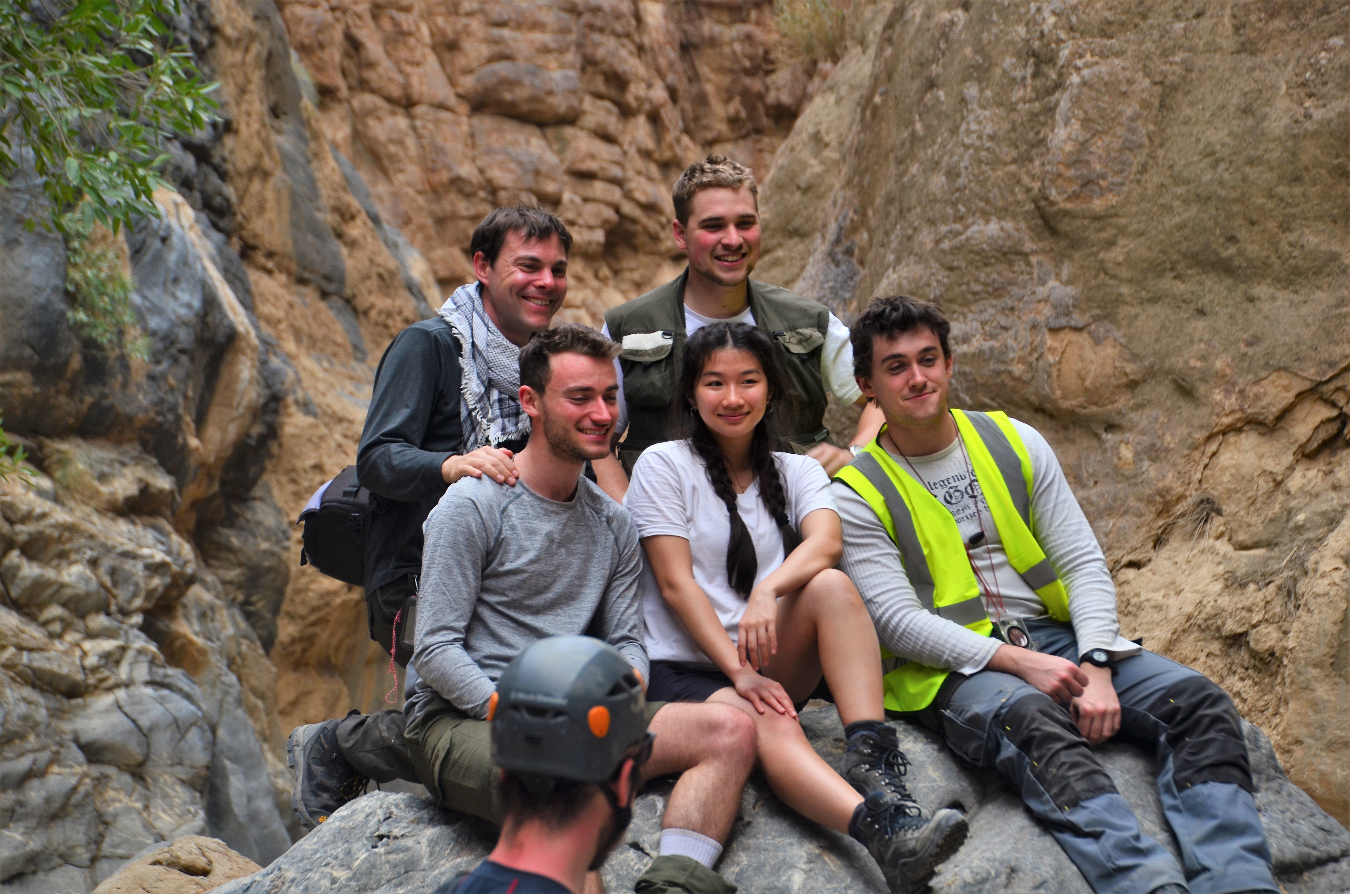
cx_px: 675
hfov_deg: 16.1
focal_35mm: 128
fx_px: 4771
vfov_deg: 10.7
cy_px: 447
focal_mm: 85
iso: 125
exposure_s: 1/160
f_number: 5.6
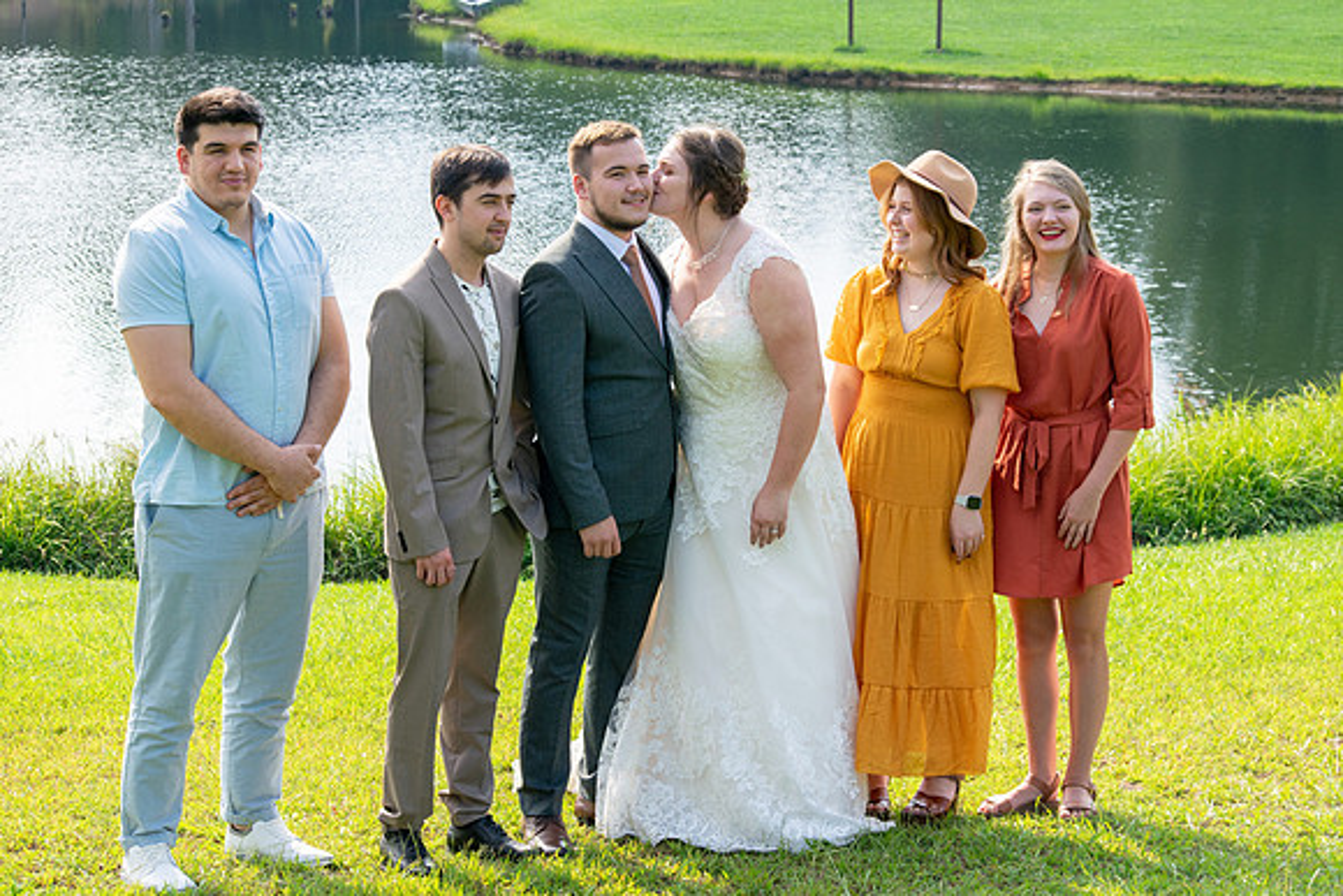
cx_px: 672
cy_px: 448
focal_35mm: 82
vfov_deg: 16.6
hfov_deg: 24.6
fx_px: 3078
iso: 200
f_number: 8
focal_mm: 55
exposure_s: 1/250
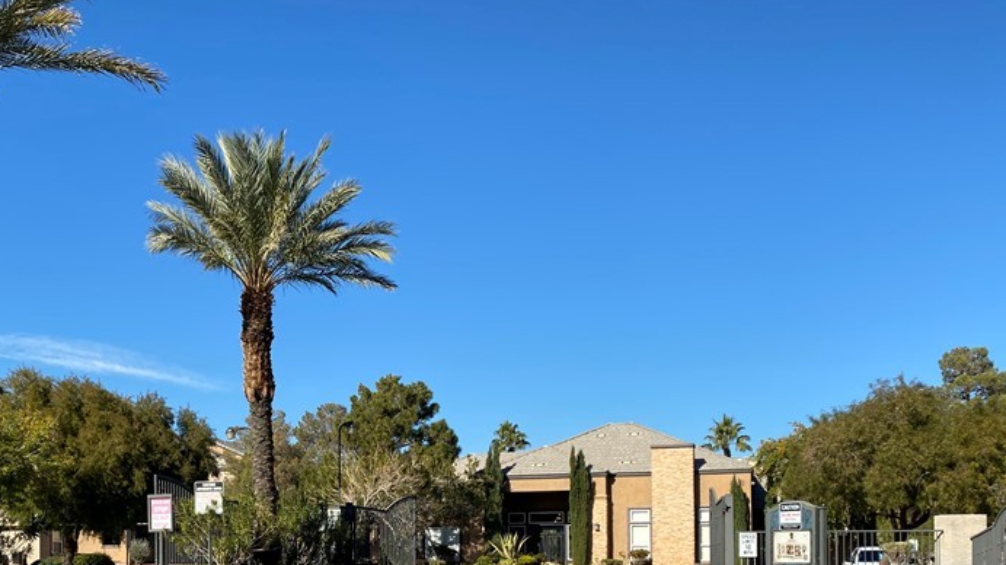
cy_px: 529
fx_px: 1120
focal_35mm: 42
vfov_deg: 27.1
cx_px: 332
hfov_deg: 47.6
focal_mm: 4.25
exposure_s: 1/2890
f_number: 1.8
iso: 32
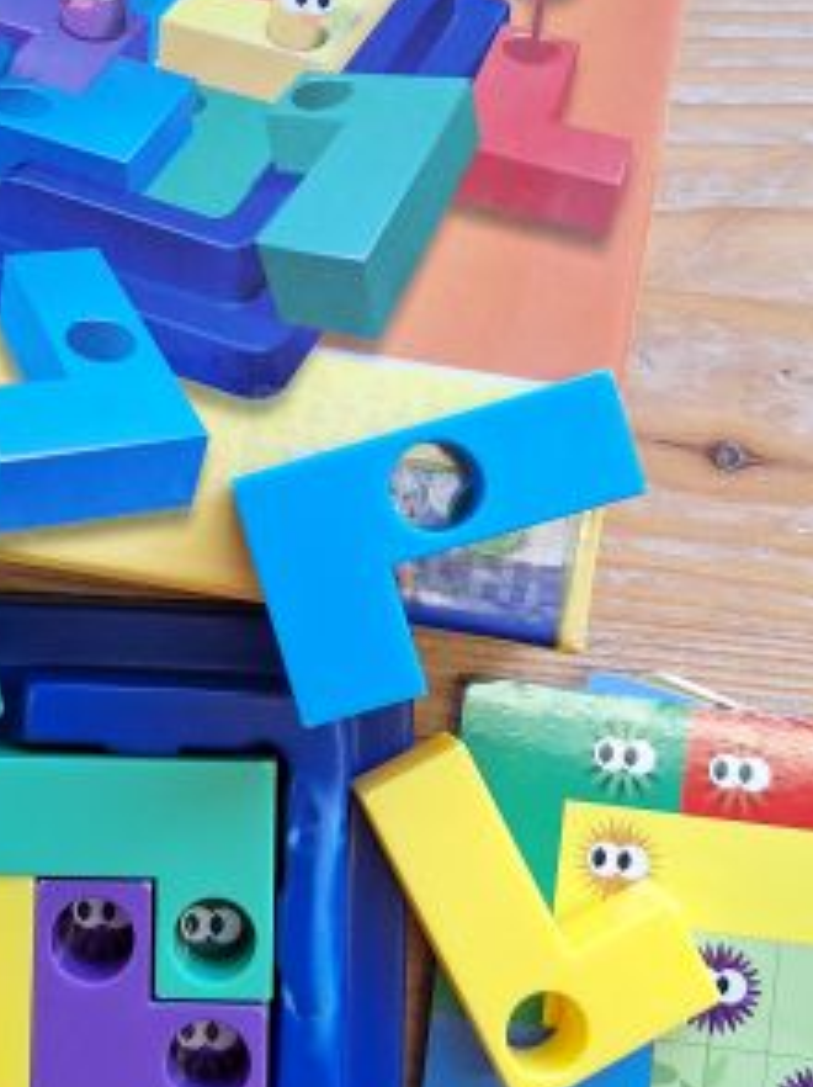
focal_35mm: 47
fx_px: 1474
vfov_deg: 40.4
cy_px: 473
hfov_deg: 30.5
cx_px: 240
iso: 80
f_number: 1.8
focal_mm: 5.54
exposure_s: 1/100
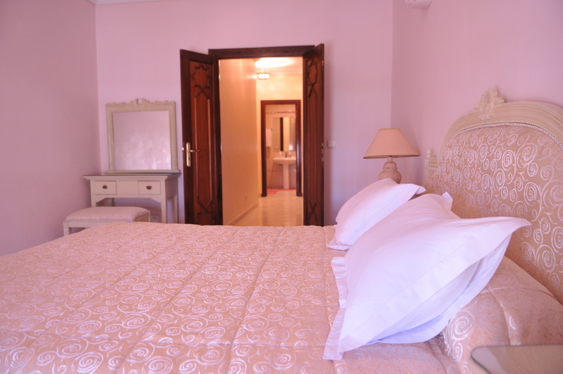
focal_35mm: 26
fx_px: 398
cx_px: 282
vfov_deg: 50.3
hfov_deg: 70.5
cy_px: 187
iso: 500
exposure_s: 1/20
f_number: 2.8
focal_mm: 17
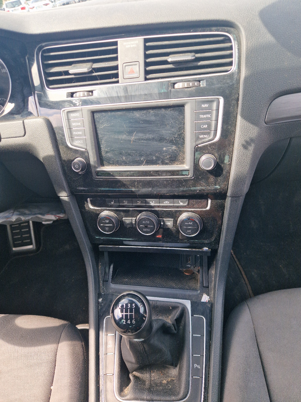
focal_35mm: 23
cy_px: 201
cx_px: 150
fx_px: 267
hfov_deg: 58.9
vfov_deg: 73.9
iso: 50
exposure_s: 1/149
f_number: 1.8
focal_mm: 5.4
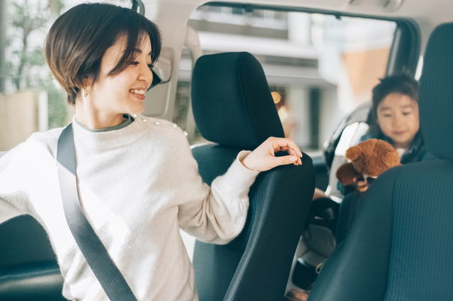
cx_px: 226
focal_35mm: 50
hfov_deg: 39.6
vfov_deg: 26.9
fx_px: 628
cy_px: 150
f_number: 2
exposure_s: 1/200
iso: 200
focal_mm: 50
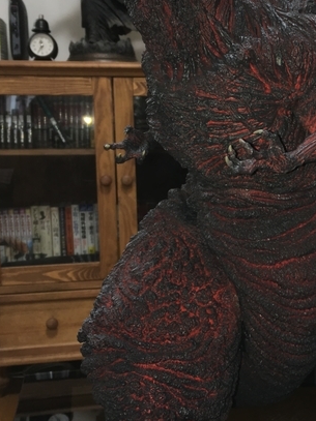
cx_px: 272
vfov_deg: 33.8
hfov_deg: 25.0
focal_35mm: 57
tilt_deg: -6.5
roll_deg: -0.9
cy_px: 216
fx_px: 694
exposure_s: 1/30
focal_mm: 4.15
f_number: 2.2
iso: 40
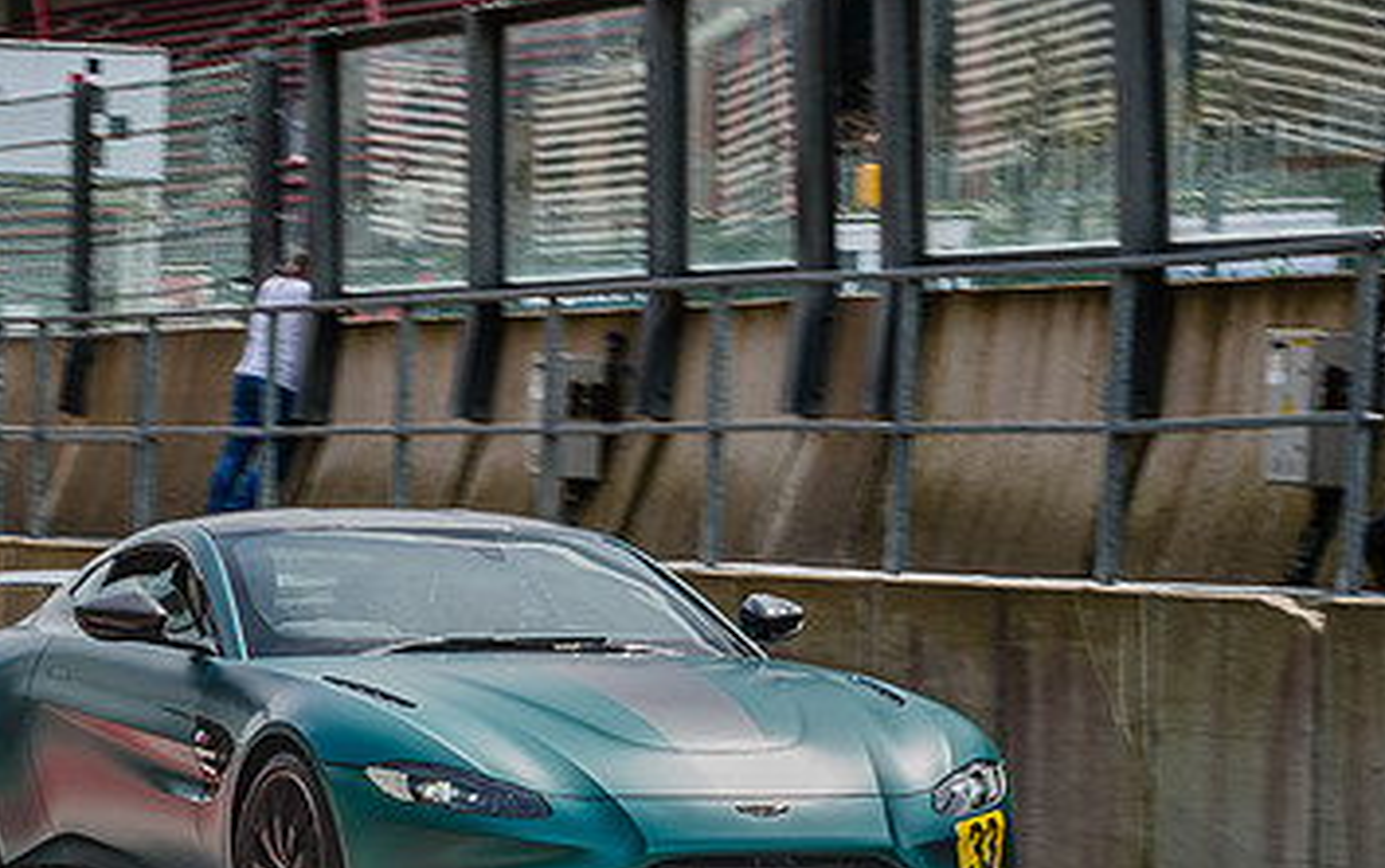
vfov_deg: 7.4
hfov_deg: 11.8
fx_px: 6687
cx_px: 736
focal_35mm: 177
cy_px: 562
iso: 100
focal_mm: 90
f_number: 20
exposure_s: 1/60
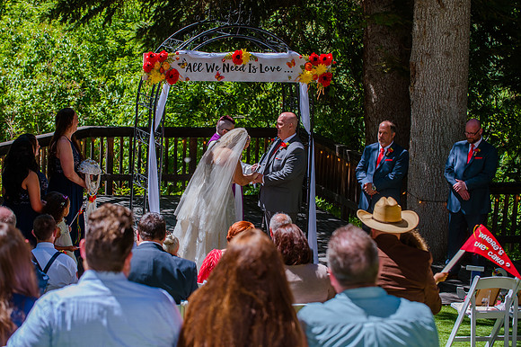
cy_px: 158
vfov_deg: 11.9
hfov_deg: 17.8
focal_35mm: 115
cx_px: 232
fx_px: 1667
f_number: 5
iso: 200
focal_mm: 102
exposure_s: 1/640
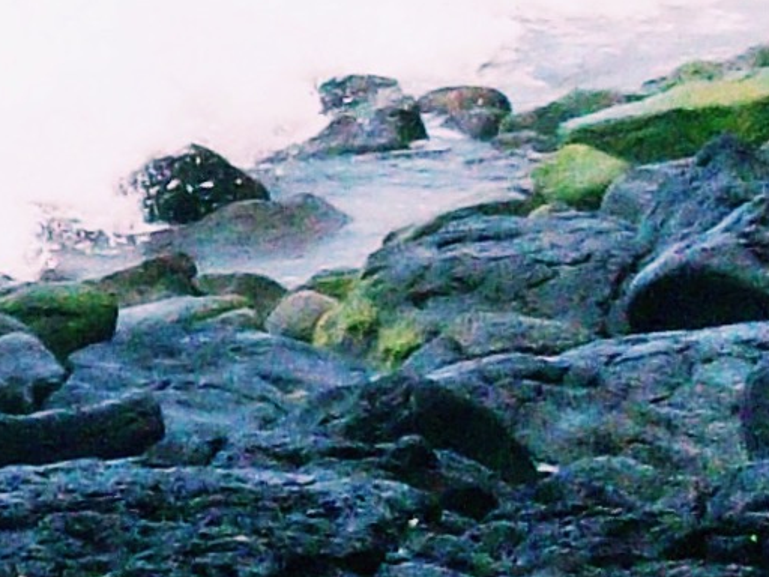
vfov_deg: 6.8
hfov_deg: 8.9
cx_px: -446
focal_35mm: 217
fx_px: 4821
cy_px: 191
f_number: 2.8
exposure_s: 1/1401
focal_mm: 6.2
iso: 200
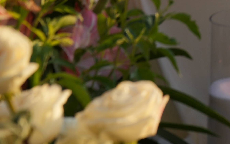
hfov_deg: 8.5
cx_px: 578
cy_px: -249
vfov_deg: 5.6
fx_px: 1392
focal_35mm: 222
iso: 100
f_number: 5.6
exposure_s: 1/200
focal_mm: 42
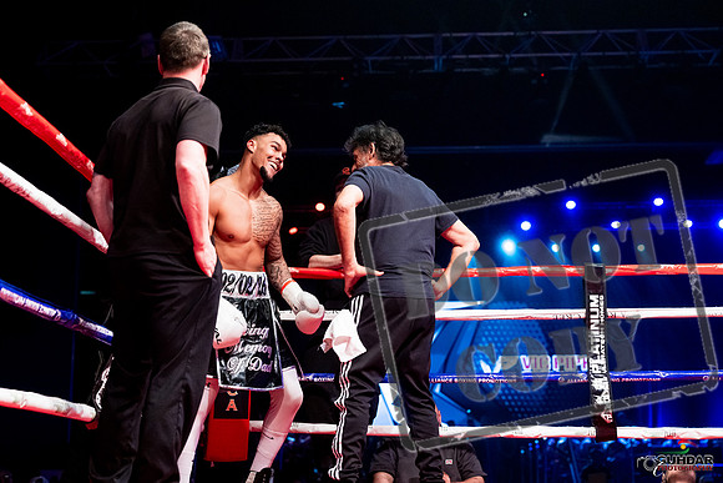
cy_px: 211
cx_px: 358
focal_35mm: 59
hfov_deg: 33.9
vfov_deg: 23.0
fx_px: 1186
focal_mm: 50
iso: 4000
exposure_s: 1/1000
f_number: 2.8
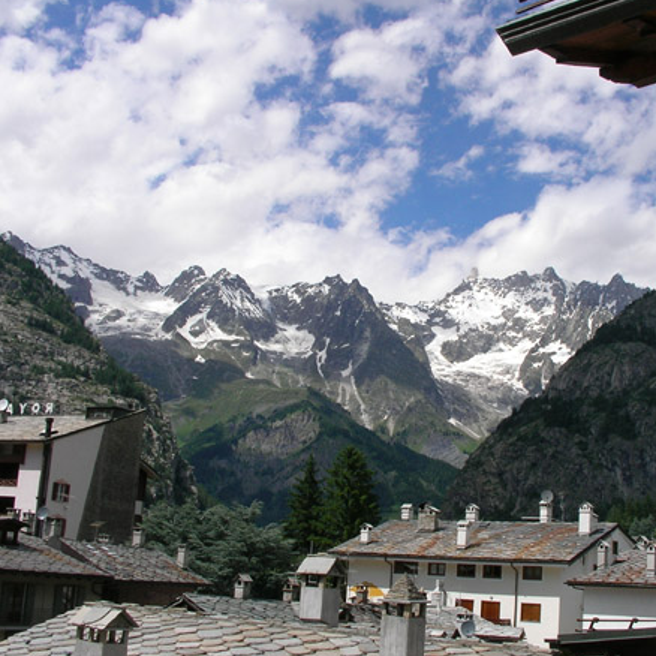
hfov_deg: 36.6
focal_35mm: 46
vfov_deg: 36.8
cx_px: 401
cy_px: 329
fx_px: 986
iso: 50
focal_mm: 5.8
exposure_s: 1/413
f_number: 6.7
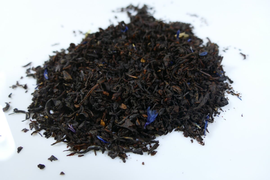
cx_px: 135
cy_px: 90
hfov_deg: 58.7
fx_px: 240
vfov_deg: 41.1
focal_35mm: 32
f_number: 3
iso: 320
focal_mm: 11.6
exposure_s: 1/80
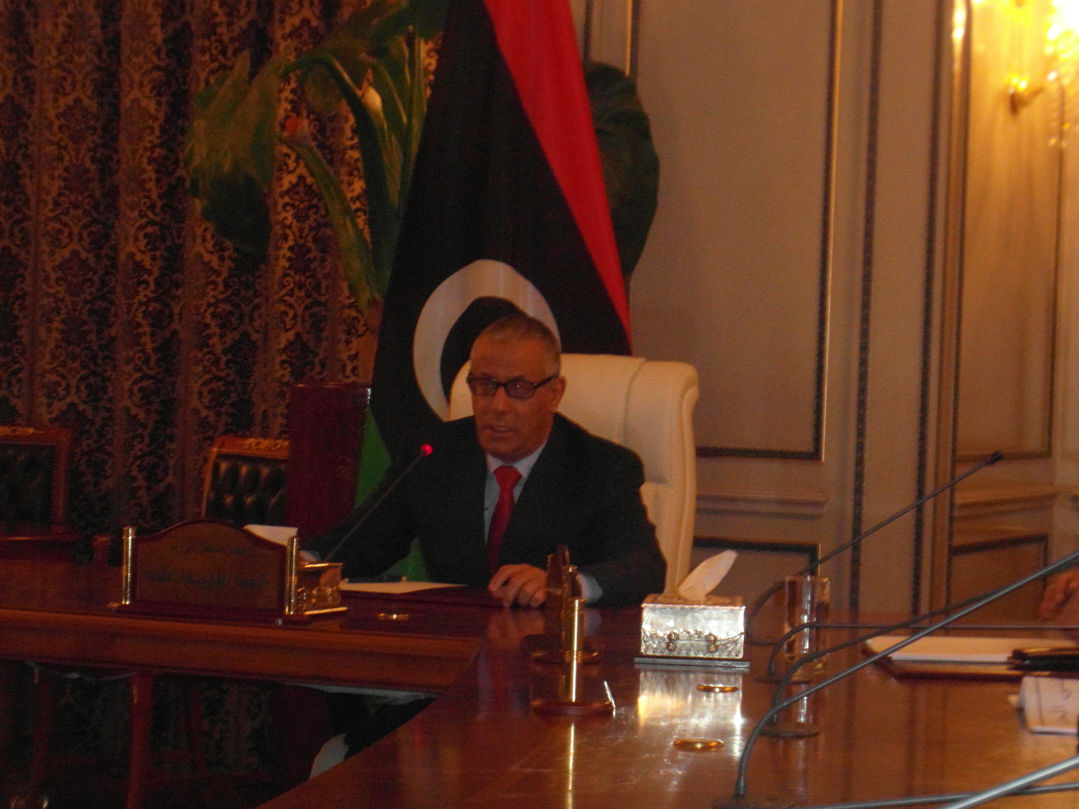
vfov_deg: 14.2
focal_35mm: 104
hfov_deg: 18.9
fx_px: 3242
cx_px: 540
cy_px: 404
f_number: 4.4
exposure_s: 1/60
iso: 640
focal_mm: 17
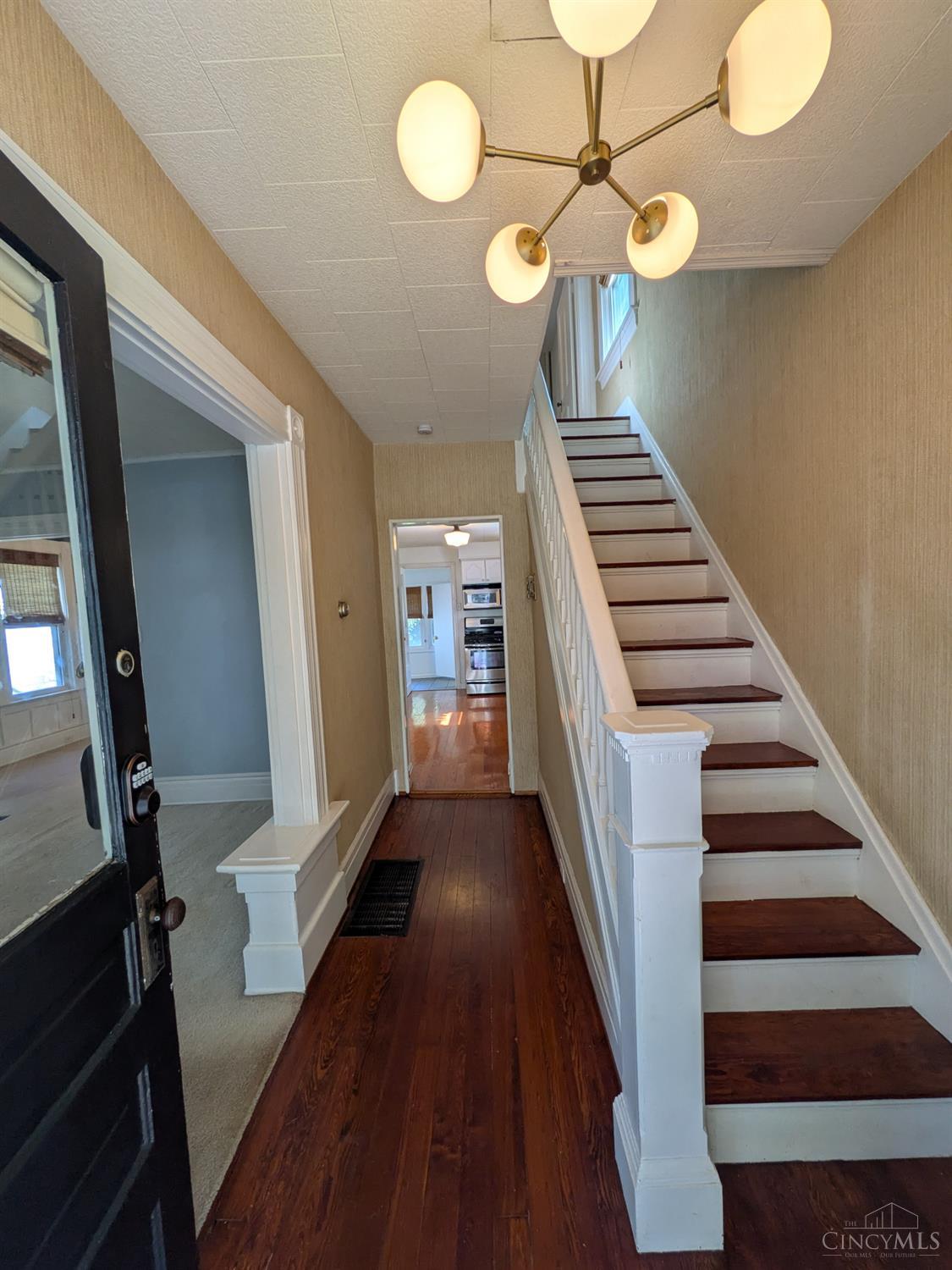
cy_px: 635
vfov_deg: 102.1
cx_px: 476
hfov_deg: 85.7
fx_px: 513
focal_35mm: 14
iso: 63
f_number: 2.2
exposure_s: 1/120
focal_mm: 1.85
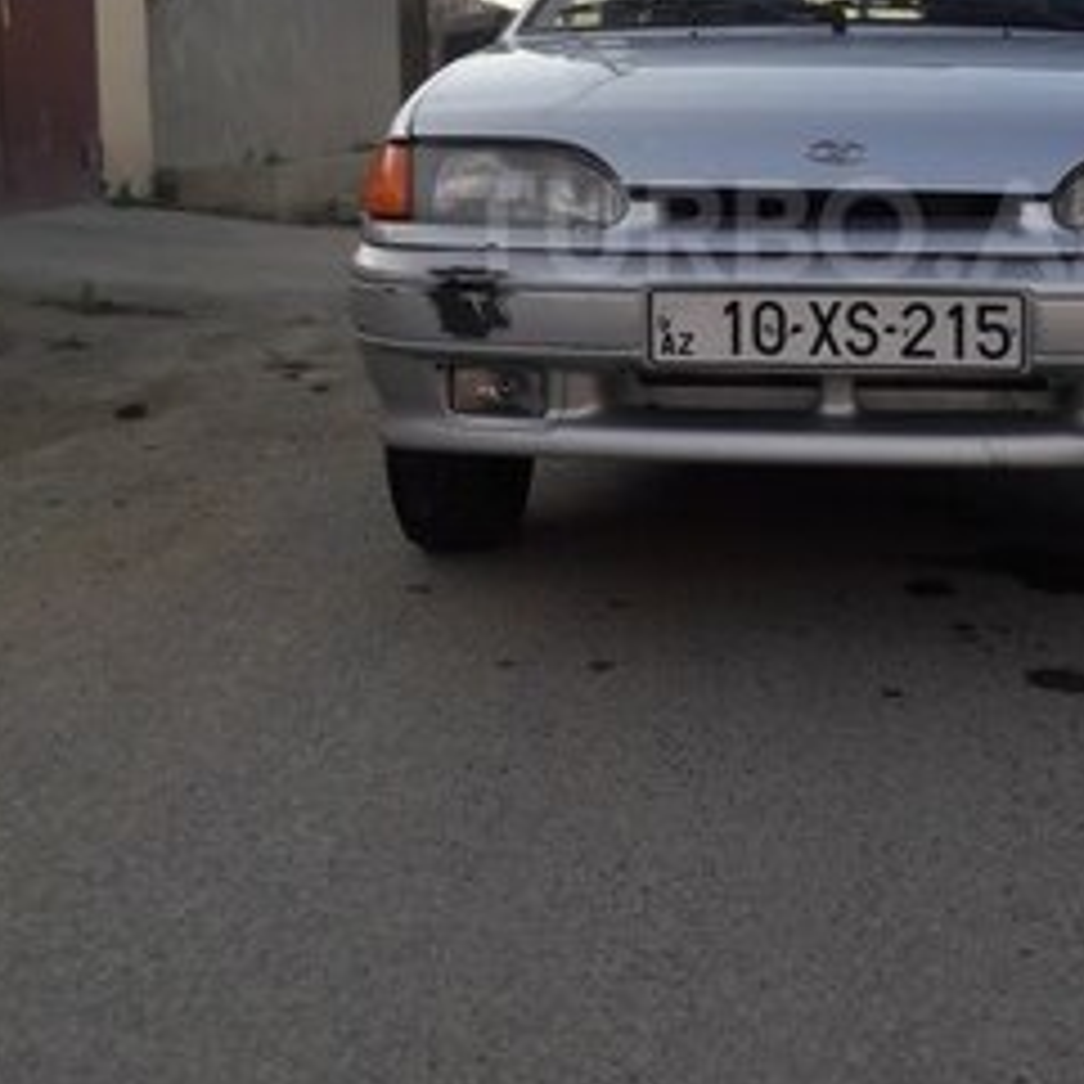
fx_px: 1807
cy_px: 229
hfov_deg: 32.8
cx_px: 805
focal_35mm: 51
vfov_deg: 32.5
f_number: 1.9
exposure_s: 1/377
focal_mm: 3.7
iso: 40
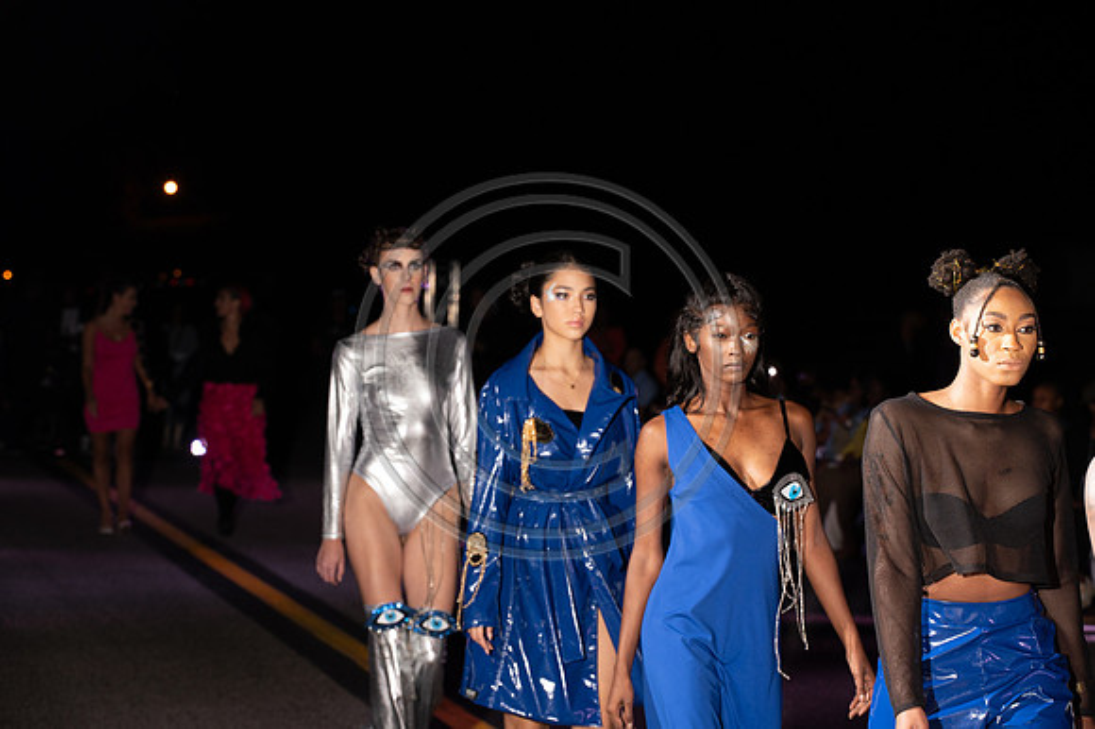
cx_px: 548
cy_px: 364
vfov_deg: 13.0
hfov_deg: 19.5
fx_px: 3192
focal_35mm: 105
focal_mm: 105
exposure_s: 1/200
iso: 1000
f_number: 6.3
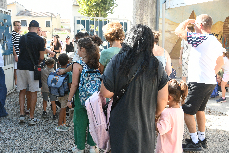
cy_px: 76
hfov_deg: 53.1
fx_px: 229
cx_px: 114
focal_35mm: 36
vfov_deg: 36.9
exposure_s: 1/250
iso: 800
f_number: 5.6
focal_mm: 24
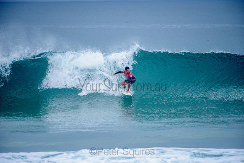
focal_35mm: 500
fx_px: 3390
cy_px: 82
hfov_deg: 4.1
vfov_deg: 2.8
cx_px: 122
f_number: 5.6
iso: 500
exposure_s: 1/2000
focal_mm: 500
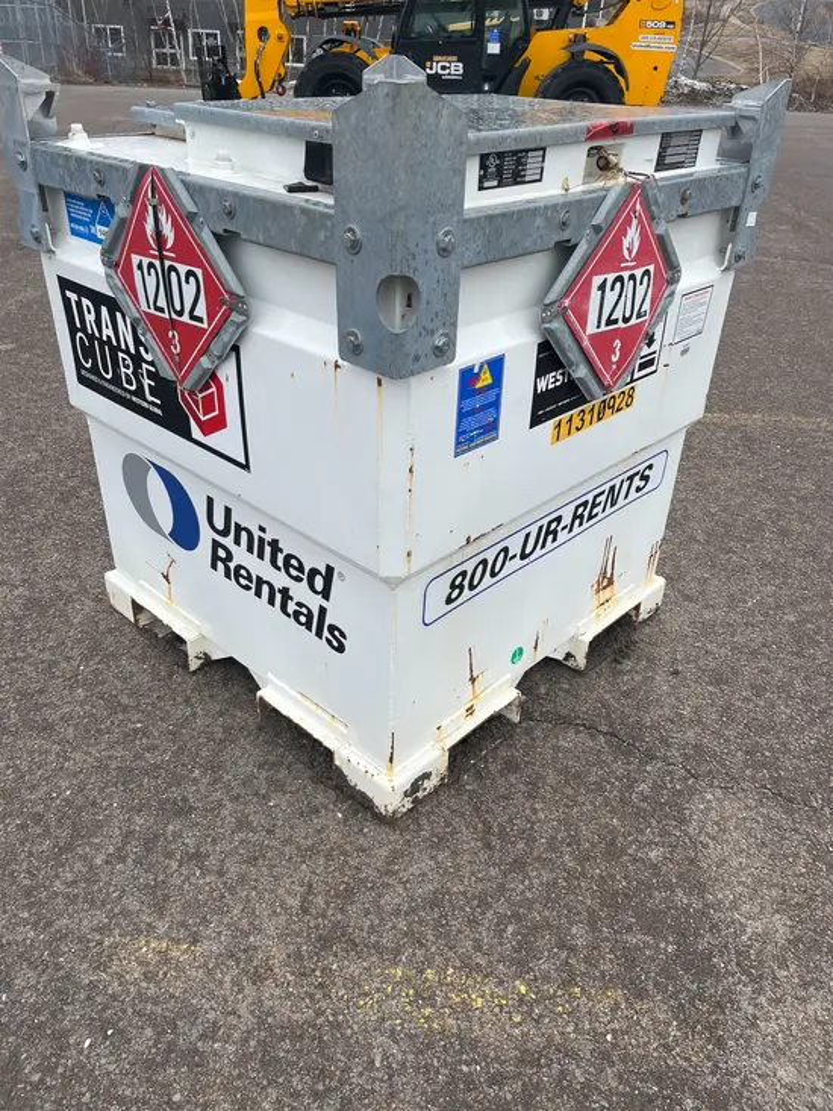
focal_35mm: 26
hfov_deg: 53.1
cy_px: 556
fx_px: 834
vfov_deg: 67.3
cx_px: 416
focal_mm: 5.1
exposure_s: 1/3135
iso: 50
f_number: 1.6
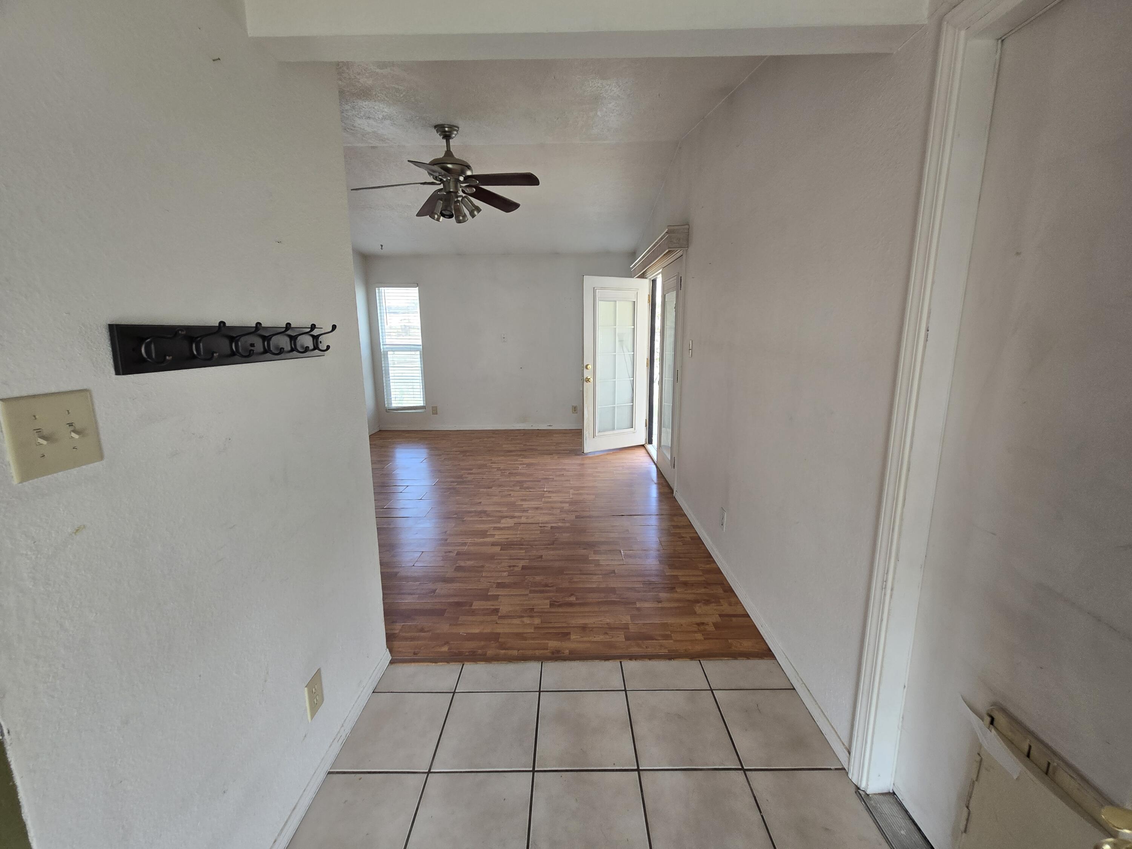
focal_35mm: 13
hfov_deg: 106.2
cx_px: 566
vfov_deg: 89.9
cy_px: 424
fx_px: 425
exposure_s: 1/60
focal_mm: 2.2
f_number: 2.2
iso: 80
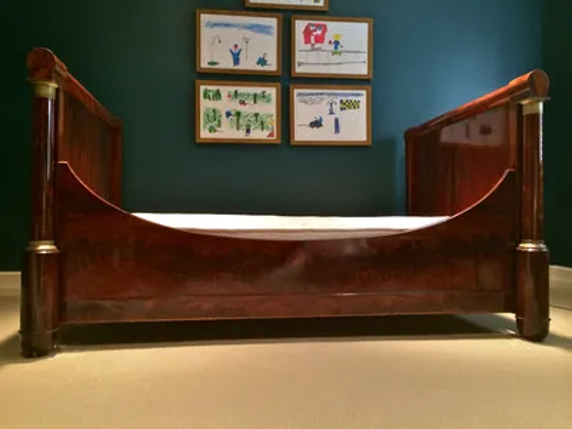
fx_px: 496
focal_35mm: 30
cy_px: 214
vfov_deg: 46.8
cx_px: 286
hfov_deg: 60.0
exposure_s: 1/24
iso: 320
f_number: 2.2
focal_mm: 4.12
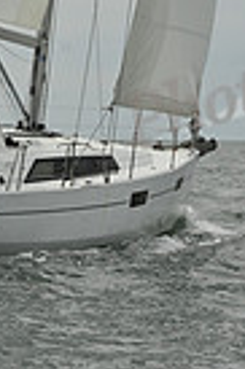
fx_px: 3039
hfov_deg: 4.6
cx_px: -12
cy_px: -299
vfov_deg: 6.8
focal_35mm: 297
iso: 320
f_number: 10
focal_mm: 70
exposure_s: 1/2000
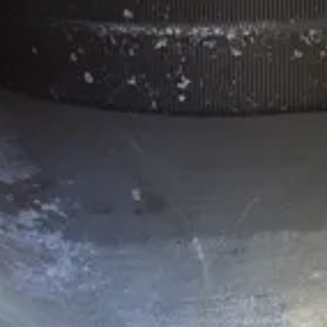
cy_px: 32
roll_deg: +2.2
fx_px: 769
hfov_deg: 24.0
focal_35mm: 72
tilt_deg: -14.8
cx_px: 189
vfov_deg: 23.4
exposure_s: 1/120
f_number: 2.2
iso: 32
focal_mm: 4.15
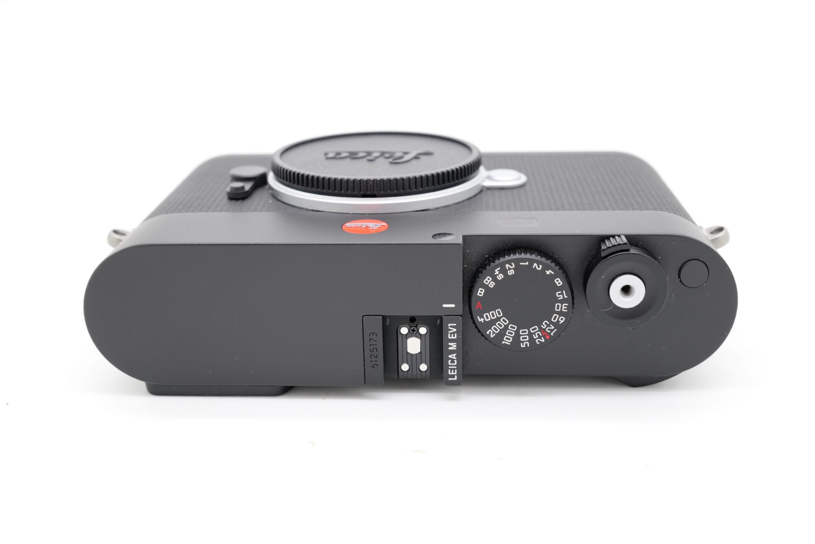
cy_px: 272
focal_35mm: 43
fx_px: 974
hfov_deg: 45.4
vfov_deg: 31.2
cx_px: 408
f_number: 9
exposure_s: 1/60
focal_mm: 43
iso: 800
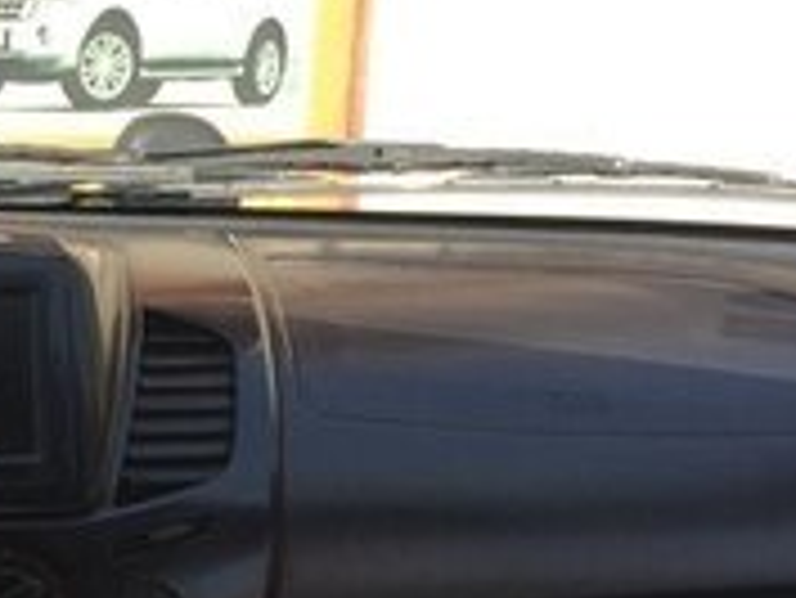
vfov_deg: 13.2
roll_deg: -3.7
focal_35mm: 108
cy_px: 794
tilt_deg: -19.1
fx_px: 2485
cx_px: -94
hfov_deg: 17.5
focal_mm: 4.15
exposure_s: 1/565
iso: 32
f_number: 2.2
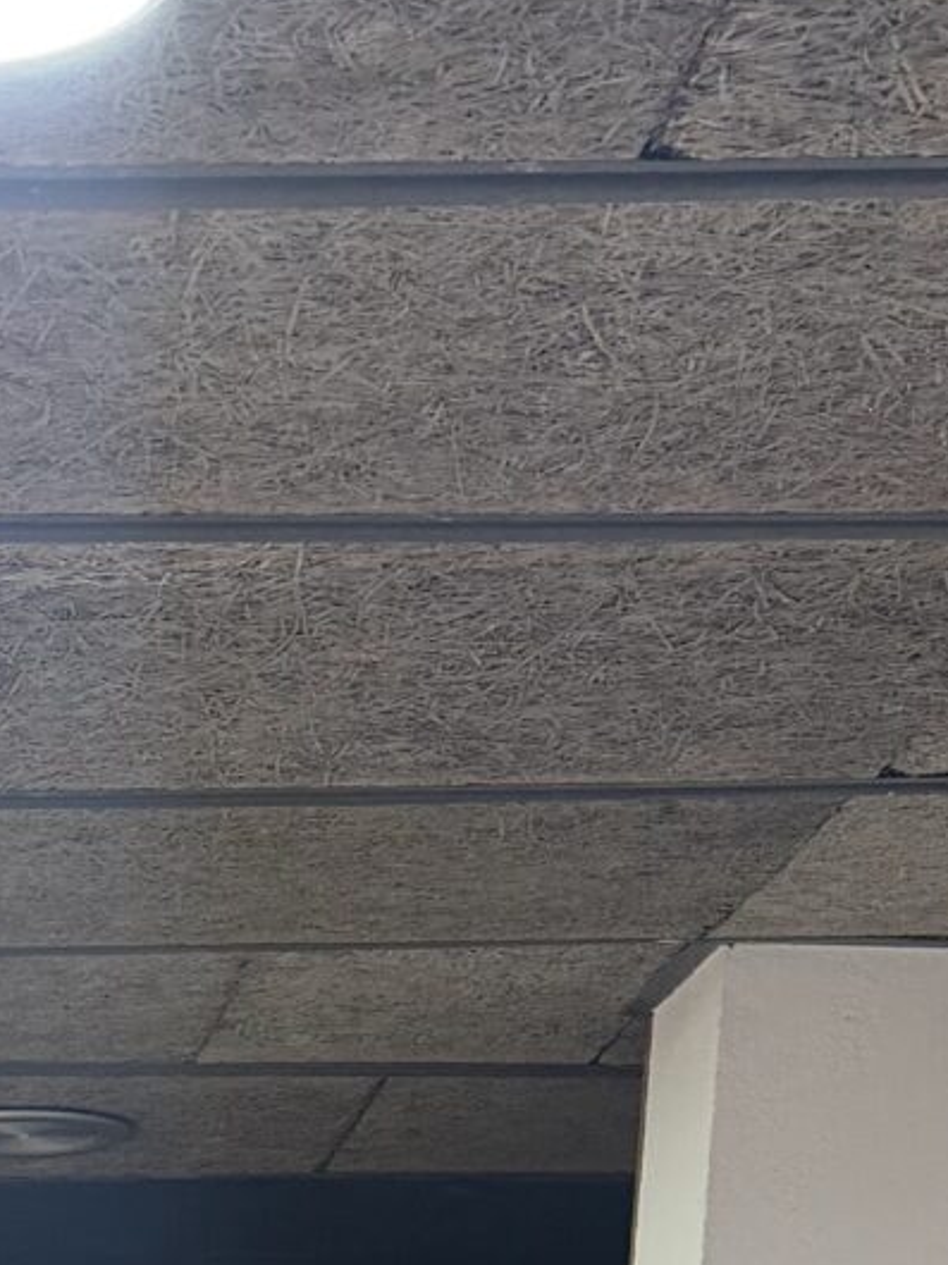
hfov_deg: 11.7
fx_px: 4239
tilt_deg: -5.0
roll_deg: -2.8
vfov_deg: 14.9
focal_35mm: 116
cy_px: 2258
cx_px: -831
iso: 200
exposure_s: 1/50
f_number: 1.78
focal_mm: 6.76
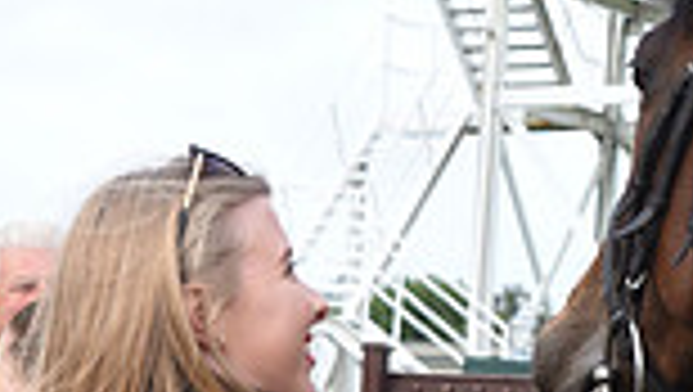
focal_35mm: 197
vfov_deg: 6.0
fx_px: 3624
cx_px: -558
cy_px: 795
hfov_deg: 10.3
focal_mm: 50
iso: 800
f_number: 5.6
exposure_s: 1/640
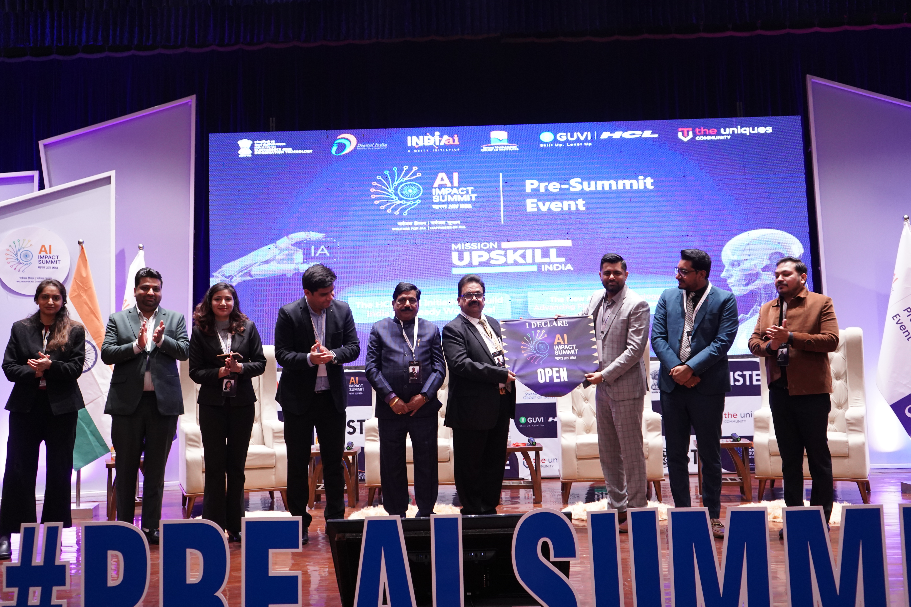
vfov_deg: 36.9
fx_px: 911
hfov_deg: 53.1
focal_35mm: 36
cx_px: 456
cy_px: 296
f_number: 4.5
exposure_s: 1/90
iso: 3200
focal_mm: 35
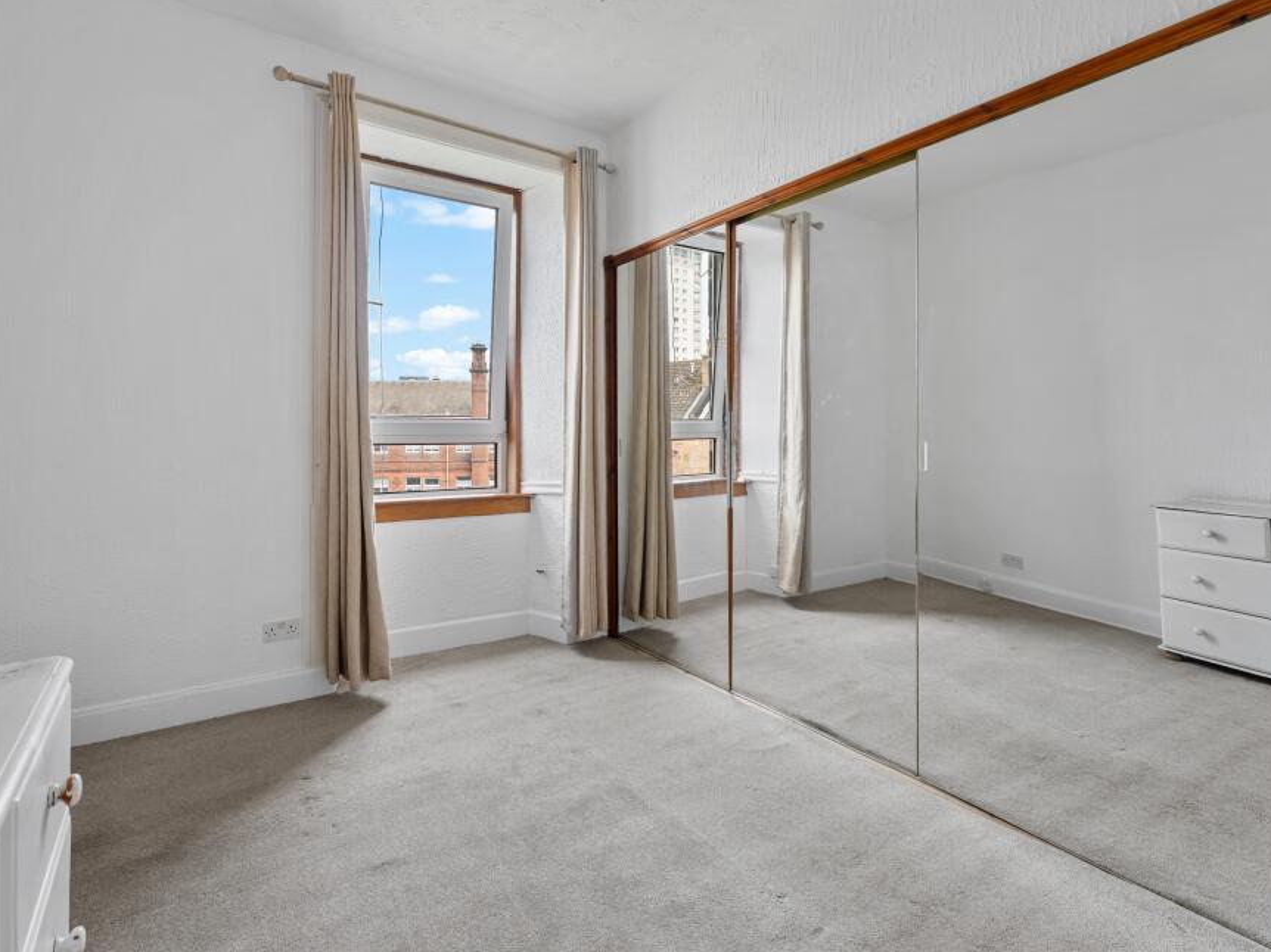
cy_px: 453
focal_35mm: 16
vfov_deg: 78.0
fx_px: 587
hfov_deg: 94.3
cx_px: 582
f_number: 8
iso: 640
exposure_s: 1/25
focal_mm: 14
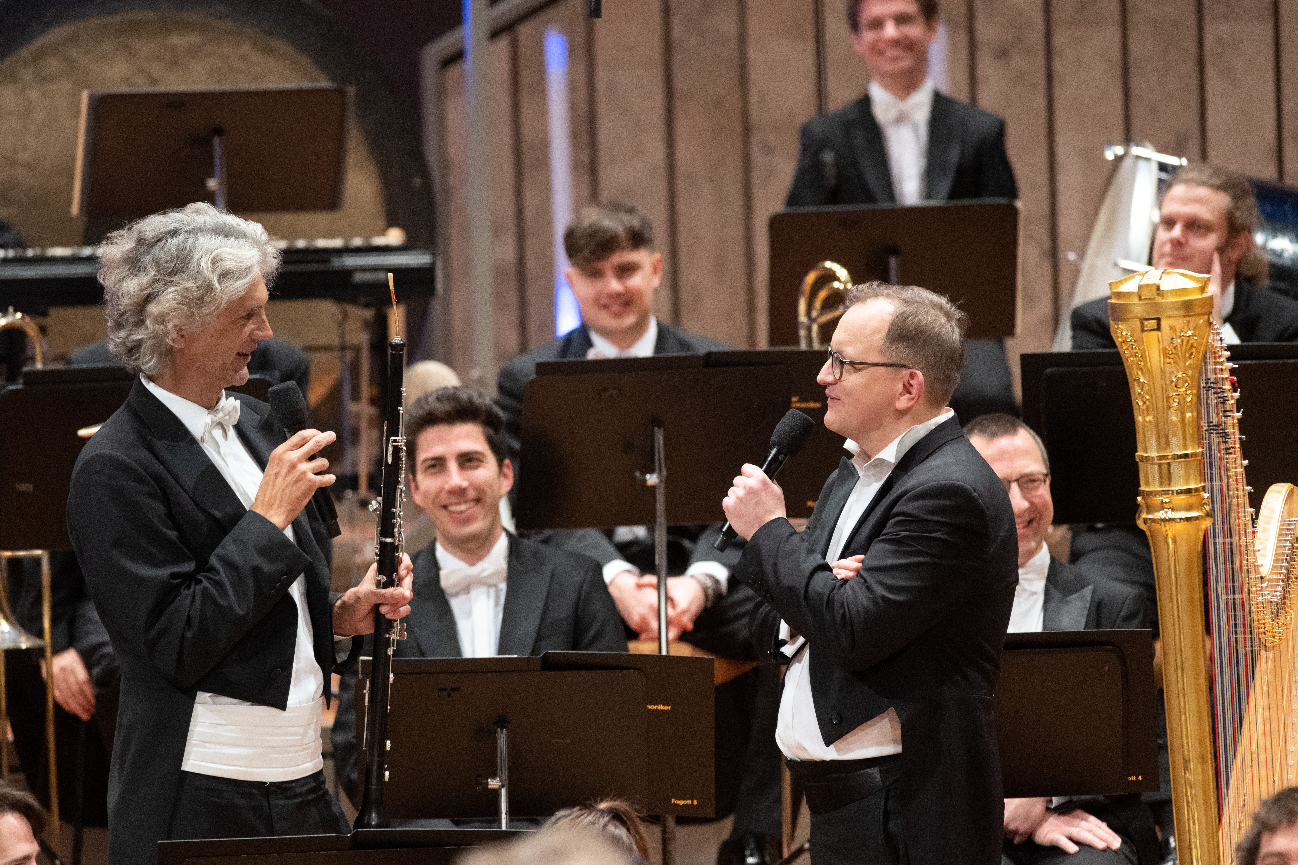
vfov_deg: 4.1
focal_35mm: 335
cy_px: 409
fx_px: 12078
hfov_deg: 6.2
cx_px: 616
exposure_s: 1/200
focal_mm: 300
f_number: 4.5
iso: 2000
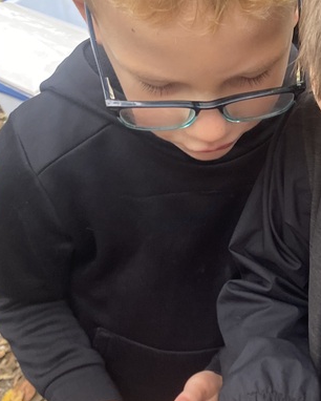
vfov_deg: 27.8
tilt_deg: -40.4
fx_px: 807
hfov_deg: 22.0
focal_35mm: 68
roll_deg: +1.5
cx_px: 290
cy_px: 235
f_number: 1.8
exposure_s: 1/121
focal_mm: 4.25
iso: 125
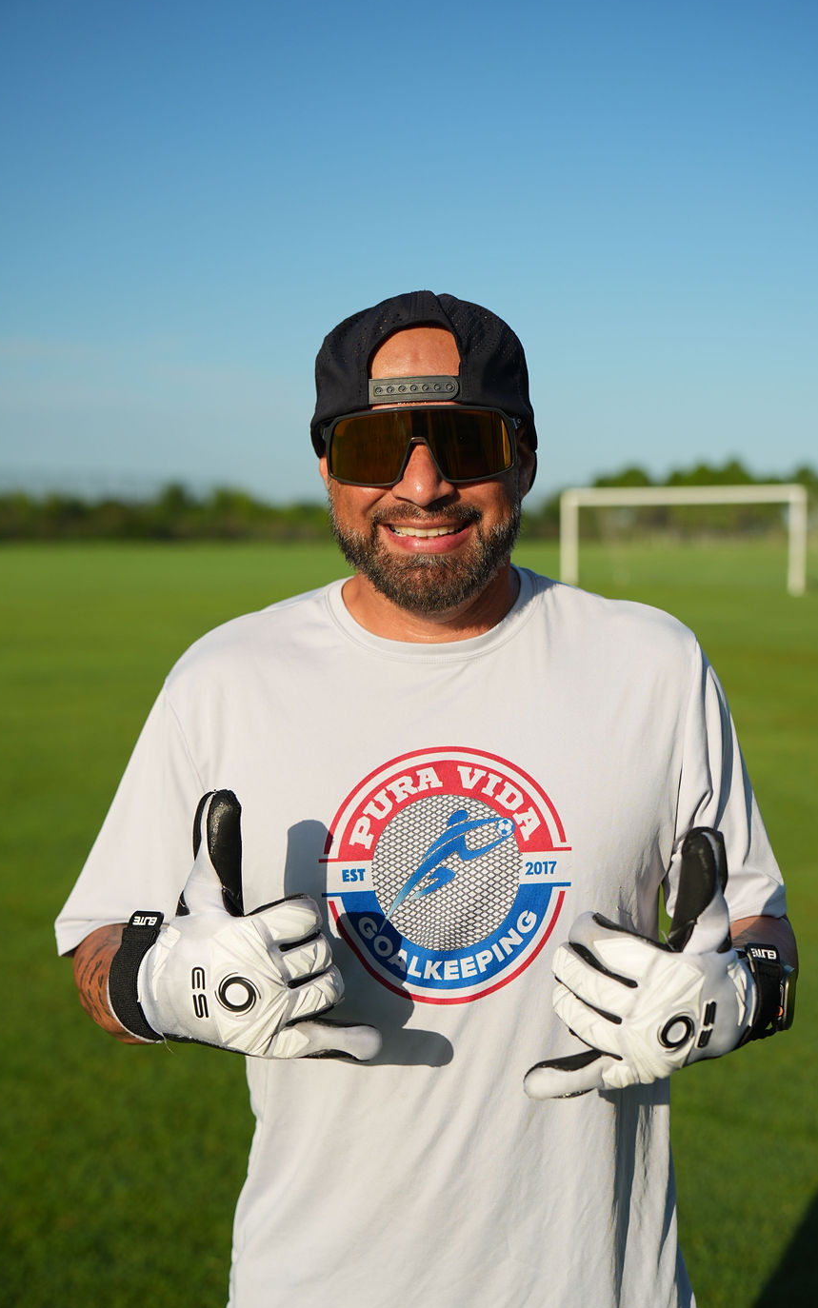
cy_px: 718
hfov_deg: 26.3
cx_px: 444
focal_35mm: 49
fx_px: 1747
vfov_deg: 41.0
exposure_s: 1/1000
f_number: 2.8
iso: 100
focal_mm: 43
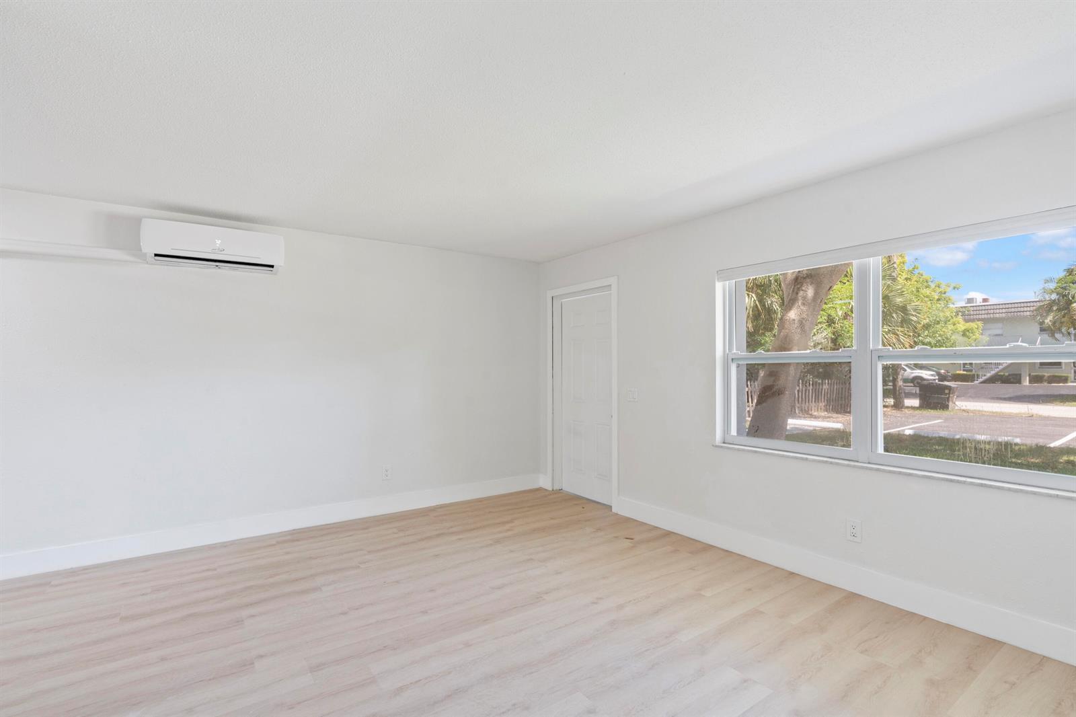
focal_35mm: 16
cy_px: 358
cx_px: 538
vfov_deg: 73.7
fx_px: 478
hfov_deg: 96.7
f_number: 9
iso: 800
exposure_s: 1/2
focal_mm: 16
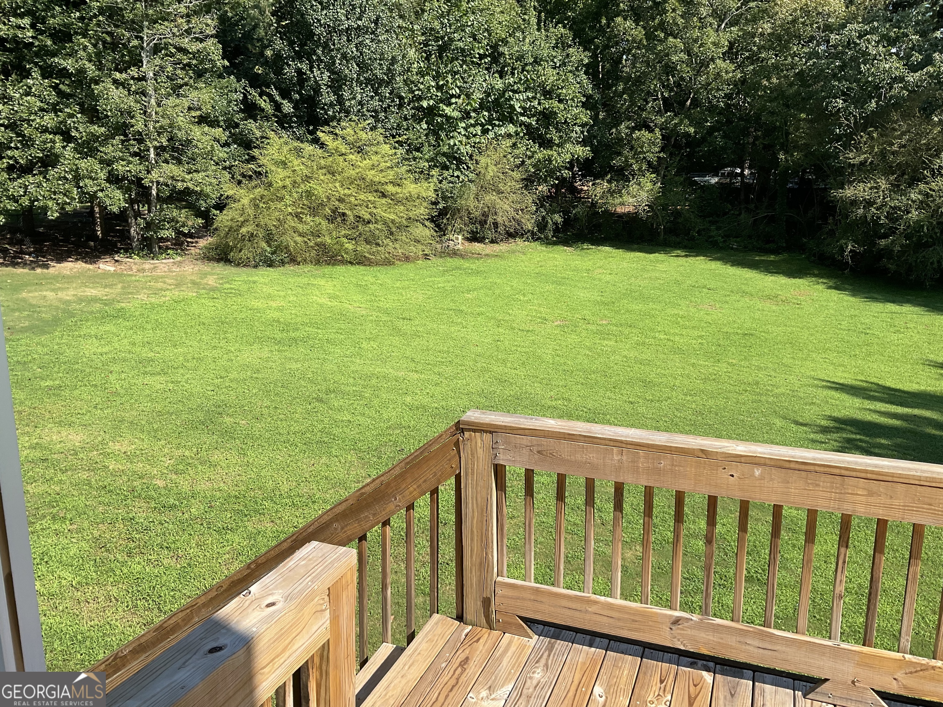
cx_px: 472
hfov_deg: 61.7
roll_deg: -0.8
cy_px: 354
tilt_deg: -13.2
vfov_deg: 48.2
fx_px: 790
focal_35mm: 29
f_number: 1.8
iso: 16
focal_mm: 3
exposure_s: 1/929
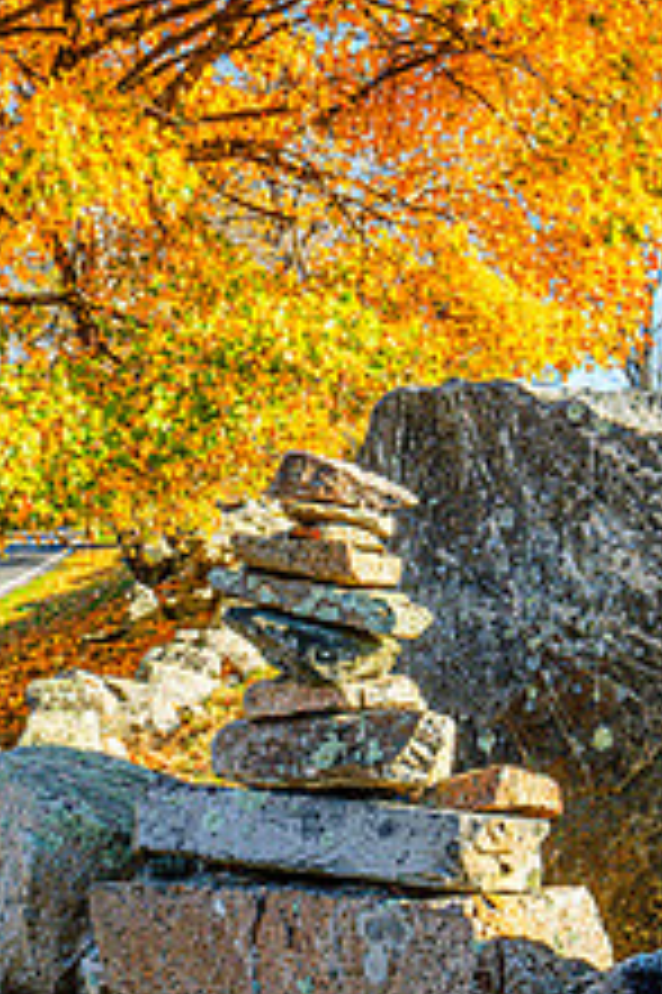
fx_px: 1519
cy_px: 346
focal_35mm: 55
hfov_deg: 24.0
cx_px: 90
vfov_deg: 36.0
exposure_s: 1/400
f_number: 8
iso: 500
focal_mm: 27
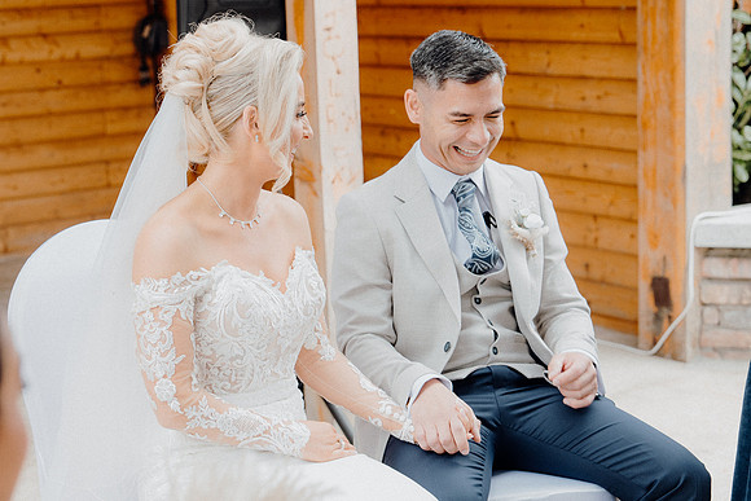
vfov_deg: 16.7
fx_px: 1711
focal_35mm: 82
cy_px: 250
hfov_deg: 24.8
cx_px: 376
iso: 125
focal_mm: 55
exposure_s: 1/200
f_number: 3.5
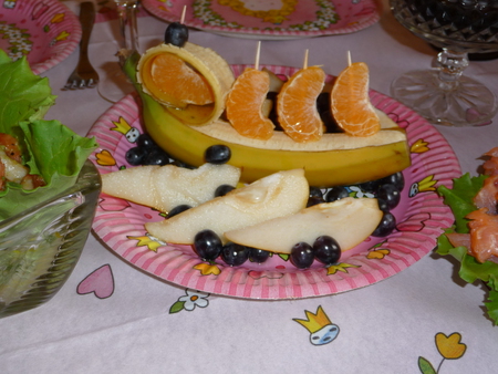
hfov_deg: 46.8
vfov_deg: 36.0
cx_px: 249
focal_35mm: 40
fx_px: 576
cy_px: 187
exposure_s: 1/30
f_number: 3.9
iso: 100
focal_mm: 6.7
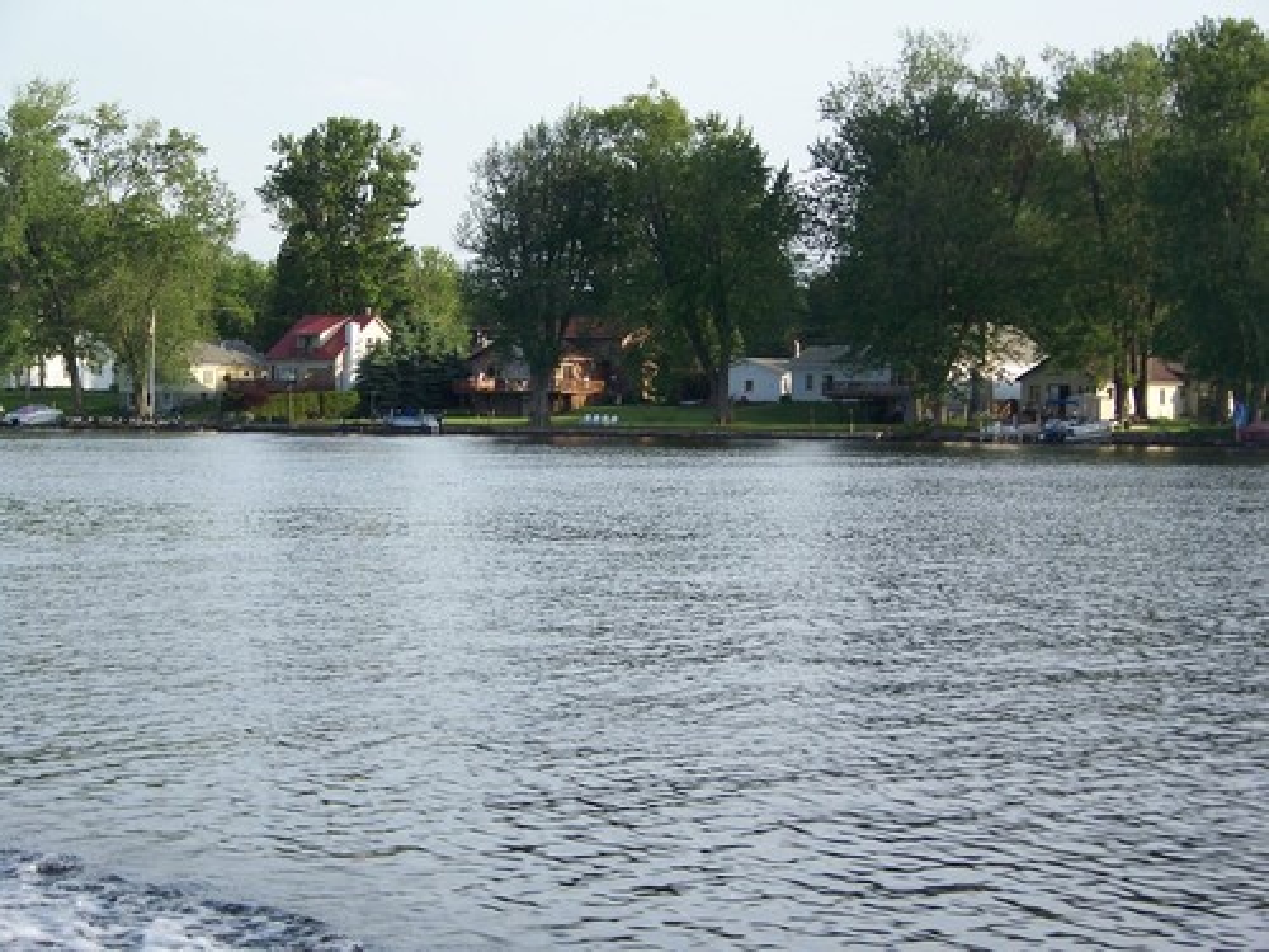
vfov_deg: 14.0
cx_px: 634
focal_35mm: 106
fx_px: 3886
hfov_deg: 18.5
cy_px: 476
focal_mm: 17.6
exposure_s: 1/320
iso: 64
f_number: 3.2
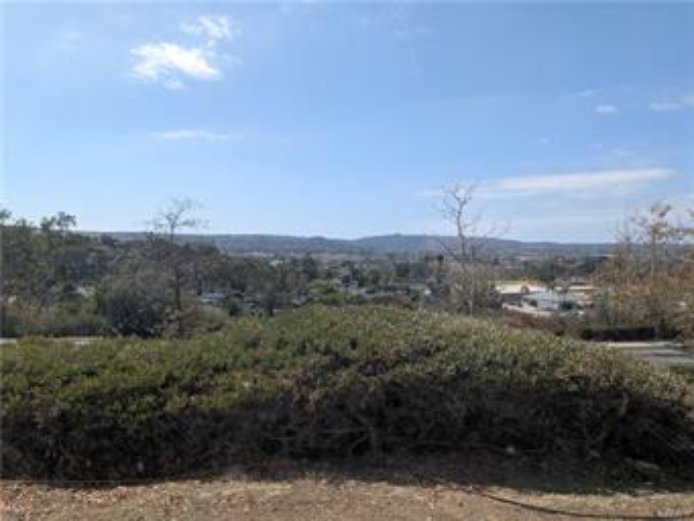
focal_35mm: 24
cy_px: 260
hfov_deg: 71.6
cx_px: 347
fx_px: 481
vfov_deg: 56.8
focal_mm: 4.53
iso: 29
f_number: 1.7
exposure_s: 1/1133
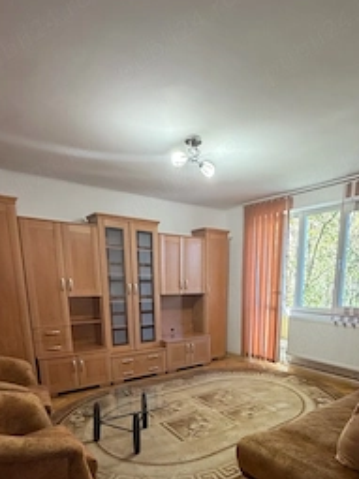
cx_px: 214
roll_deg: -1.6
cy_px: 351
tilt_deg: -12.7
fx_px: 304
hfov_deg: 60.6
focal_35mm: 22
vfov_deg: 71.9
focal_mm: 2.22
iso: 320
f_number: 2.2
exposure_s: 1/61
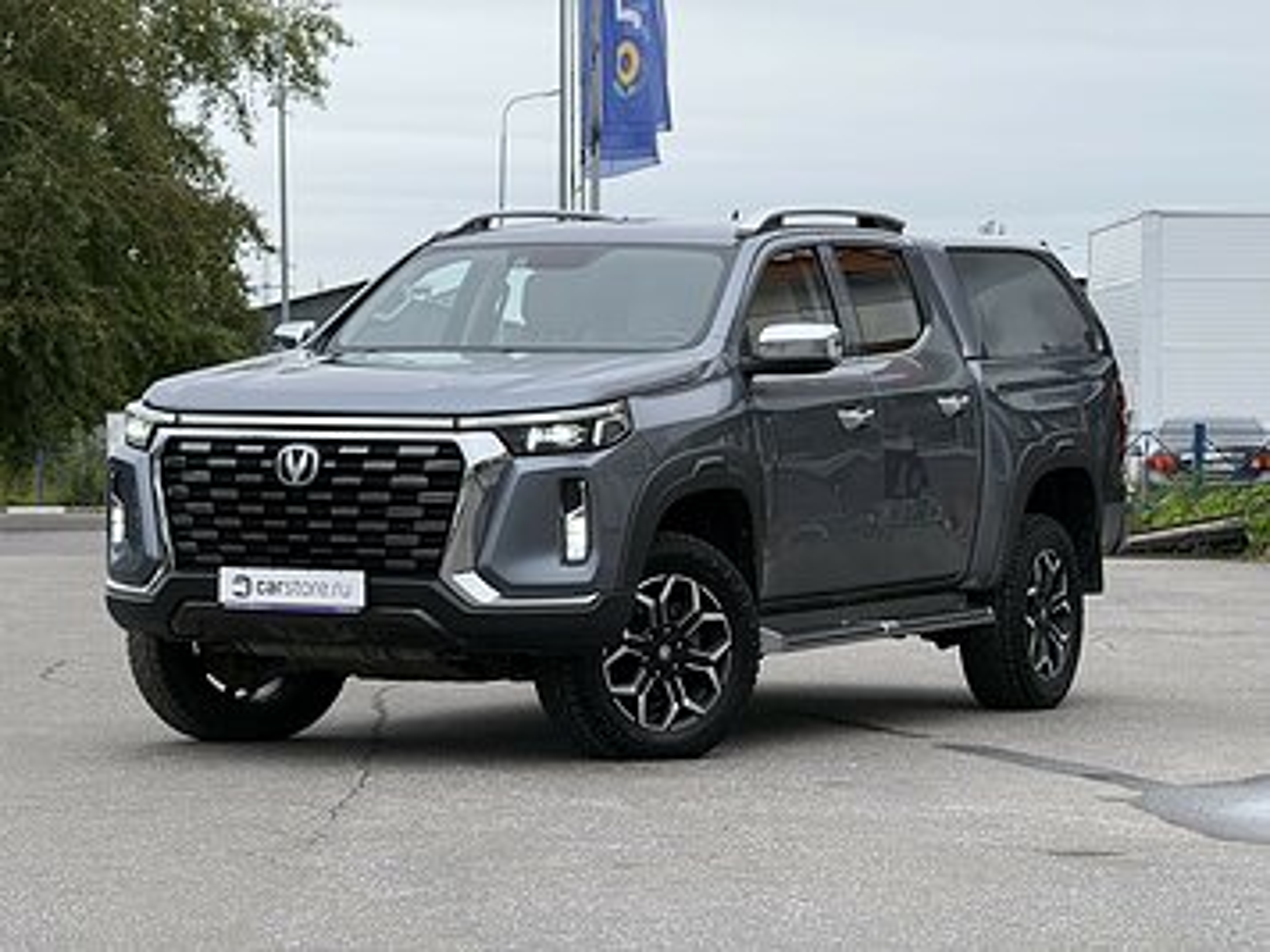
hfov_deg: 16.4
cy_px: 476
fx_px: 4403
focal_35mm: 120
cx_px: 635
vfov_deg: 12.3
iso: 50
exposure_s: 1/377
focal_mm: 15.66
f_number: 2.8
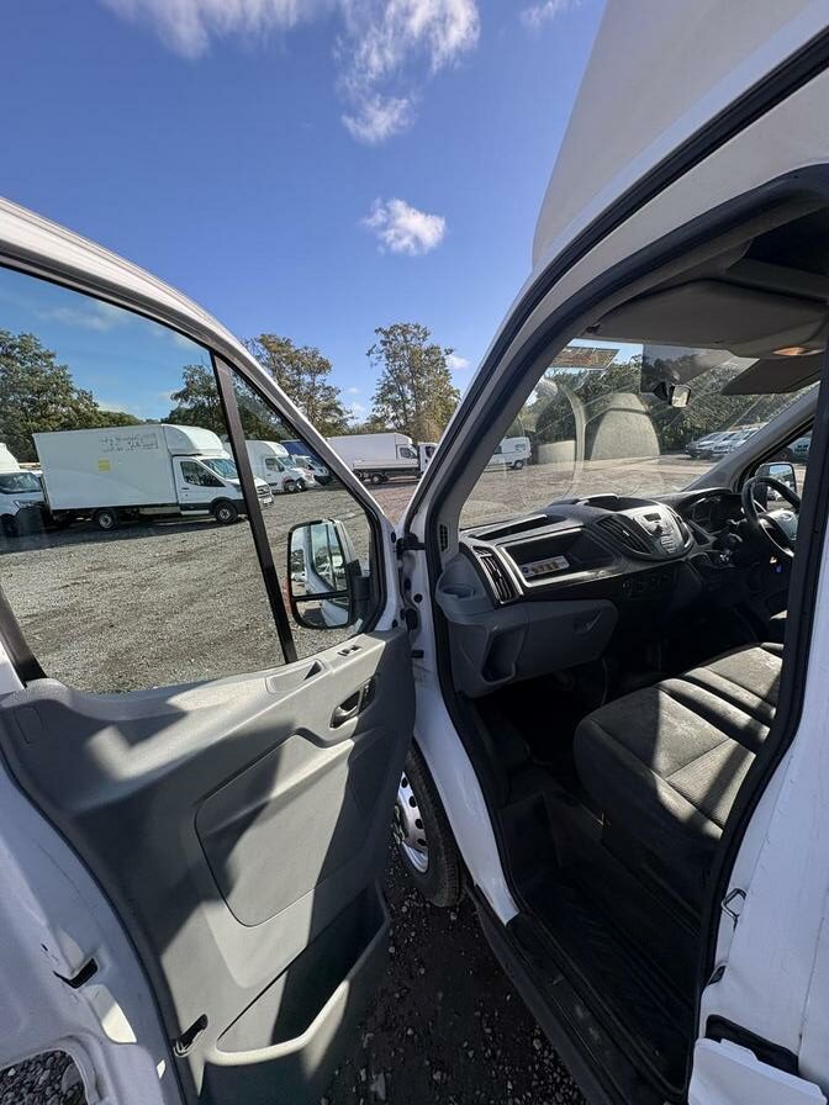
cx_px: 414
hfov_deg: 85.7
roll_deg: +2.3
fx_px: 447
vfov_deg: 102.1
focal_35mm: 14
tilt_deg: -8.3
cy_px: 552
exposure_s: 1/498
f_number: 2.2
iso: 40
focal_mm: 2.22
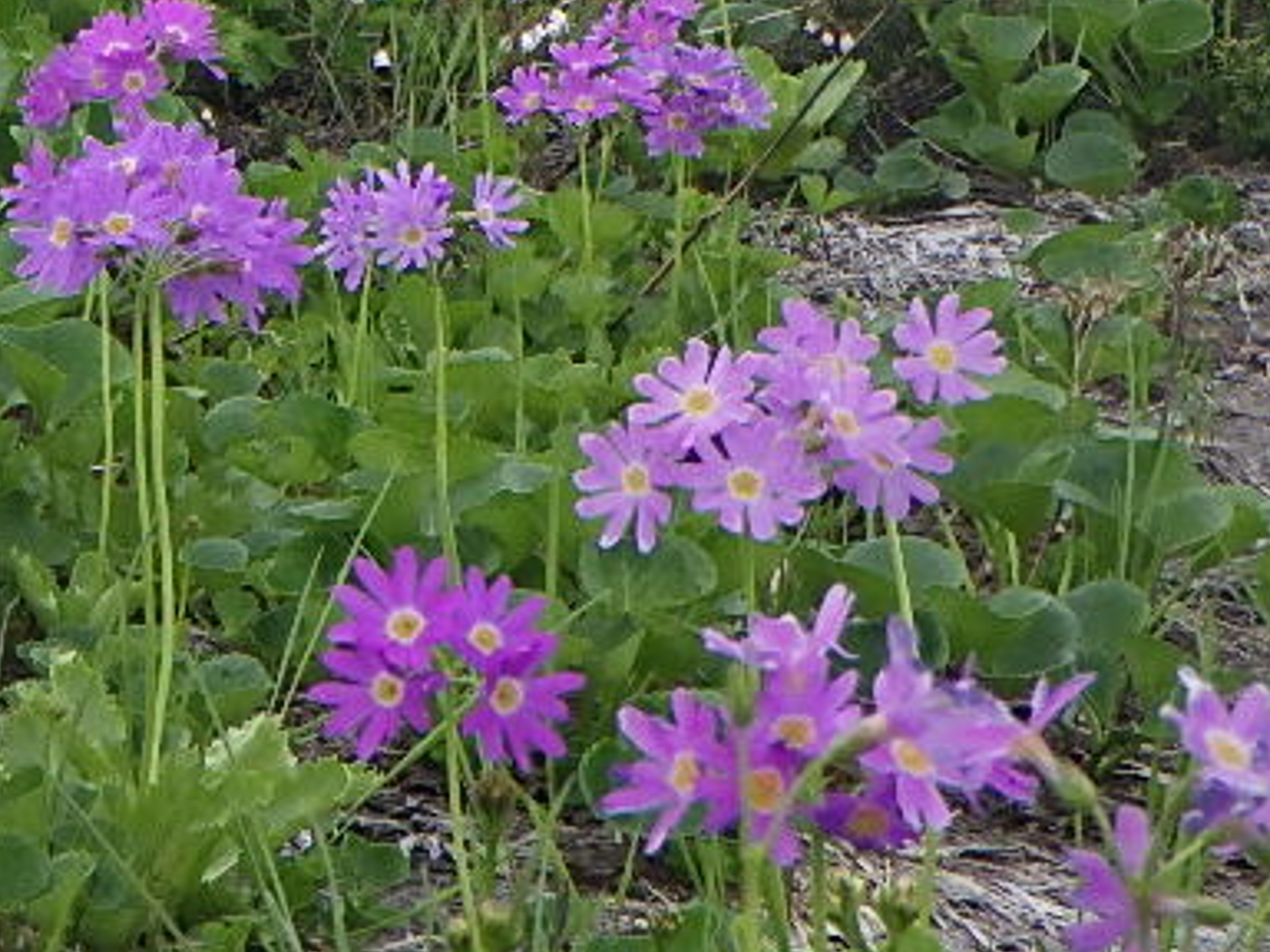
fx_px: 5136
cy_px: 294
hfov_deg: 13.3
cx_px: -648
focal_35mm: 140
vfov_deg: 10.6
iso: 125
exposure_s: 1/400
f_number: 5
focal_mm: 7.5
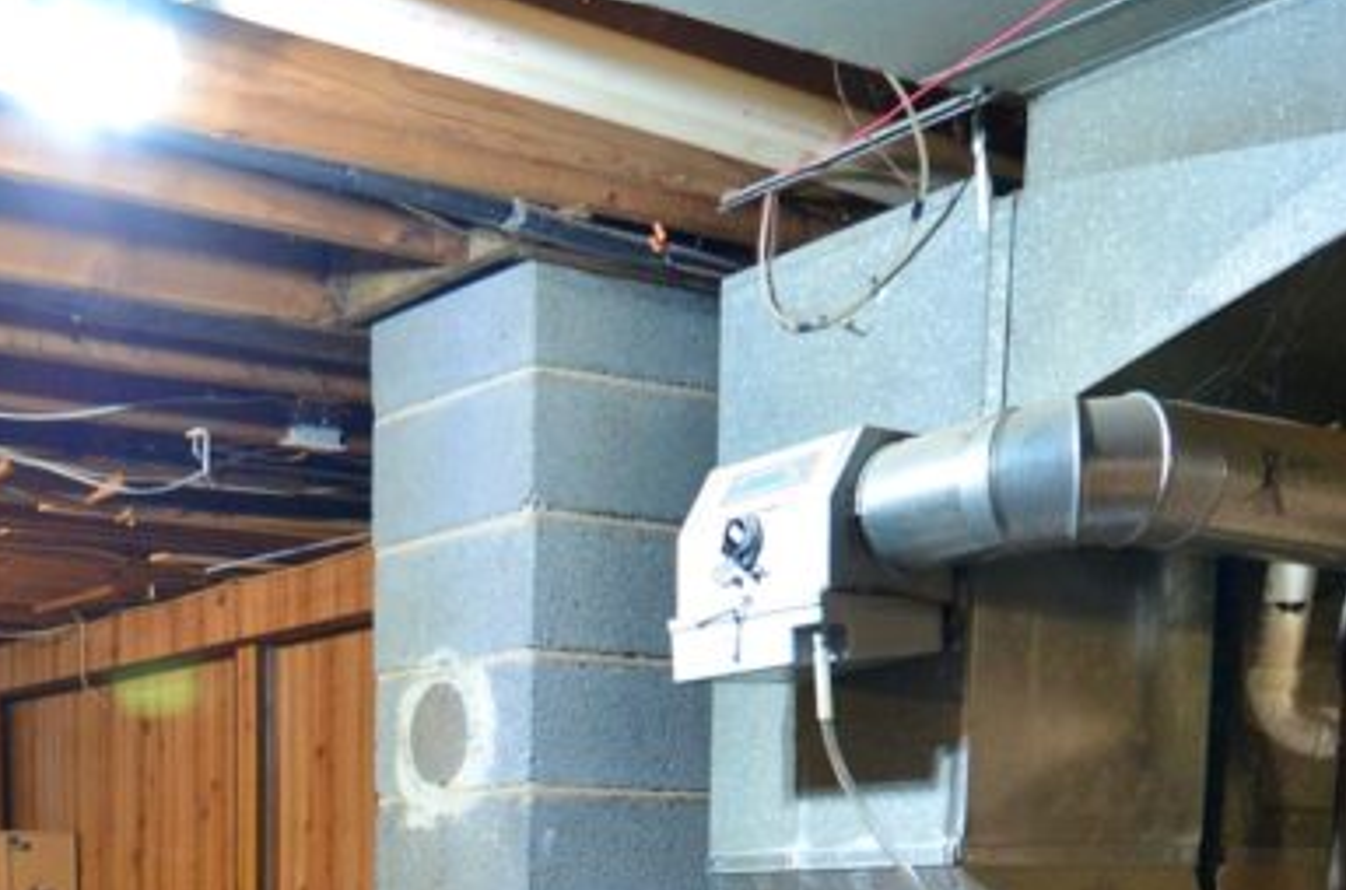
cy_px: 1232
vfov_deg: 22.6
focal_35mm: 52
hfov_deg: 37.2
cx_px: 266
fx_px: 1923
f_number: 2.8
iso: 900
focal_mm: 11
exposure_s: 1/30
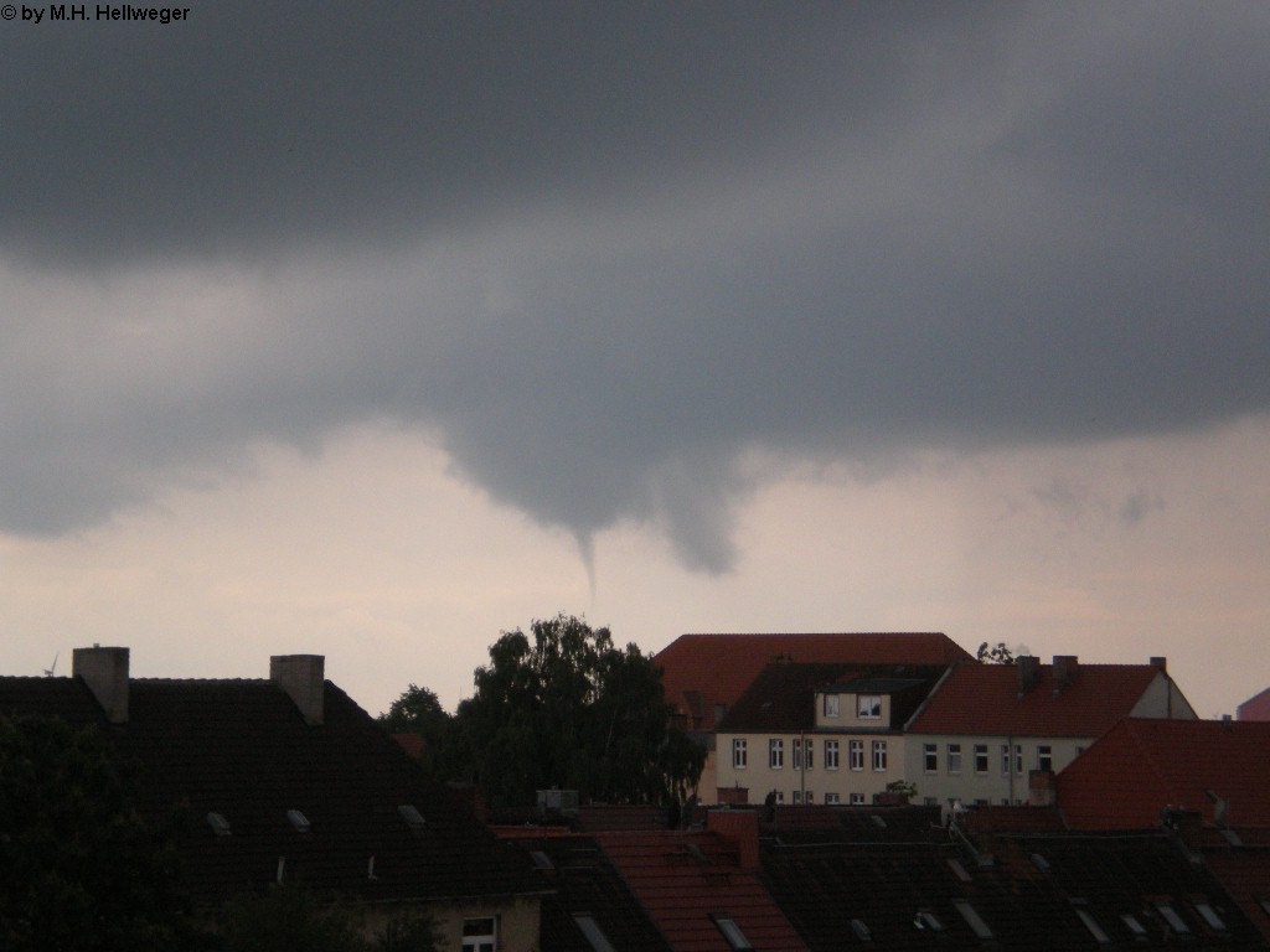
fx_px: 4182
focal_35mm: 114
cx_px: 635
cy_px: 476
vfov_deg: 13.0
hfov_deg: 17.3
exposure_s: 1/51.4
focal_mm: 18.9
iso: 200
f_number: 5.9
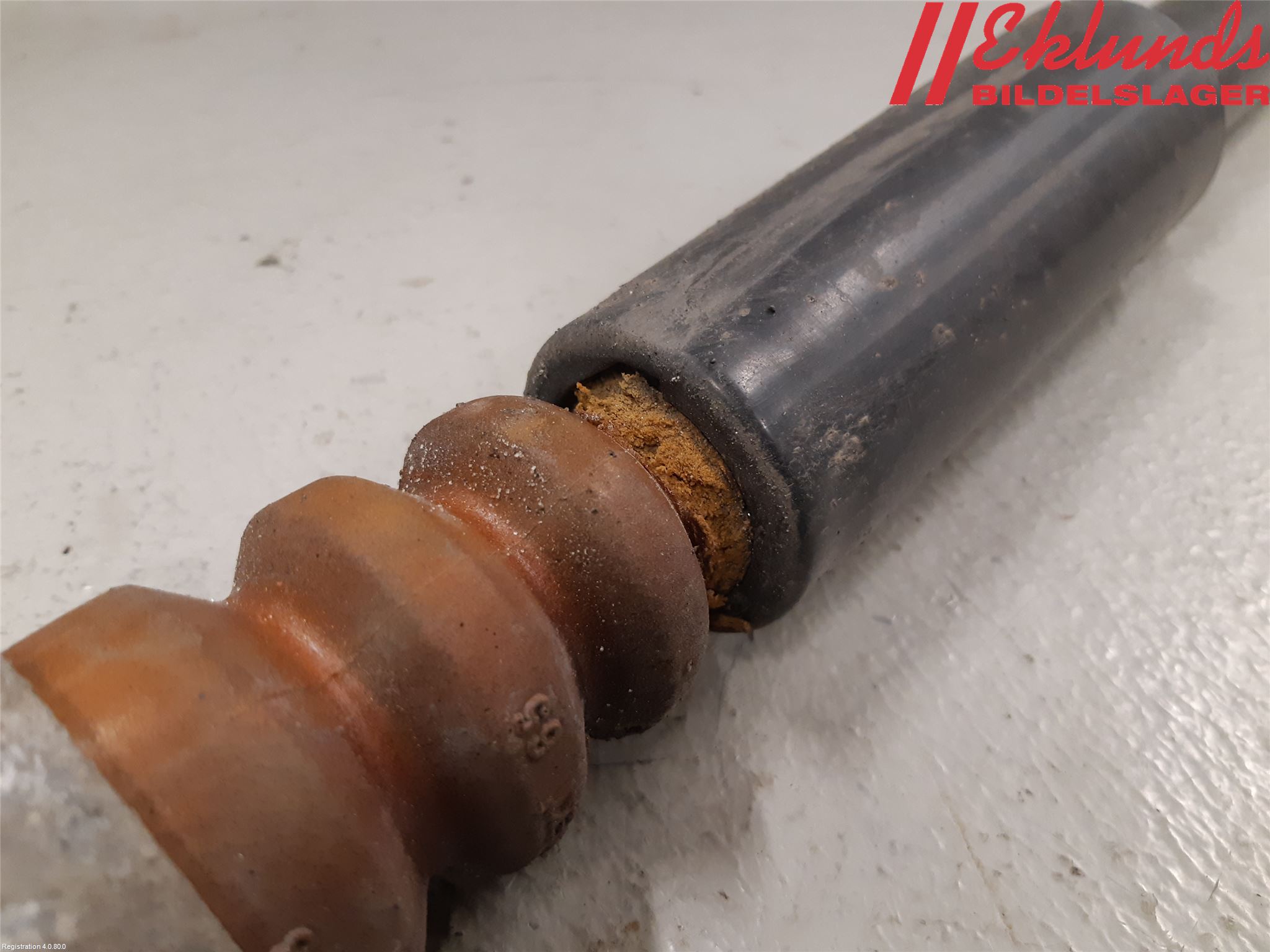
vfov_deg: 53.1
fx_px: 954
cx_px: 635
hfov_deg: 67.3
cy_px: 476
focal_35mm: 26
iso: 160
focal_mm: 3.93
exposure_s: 1/50
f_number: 1.7
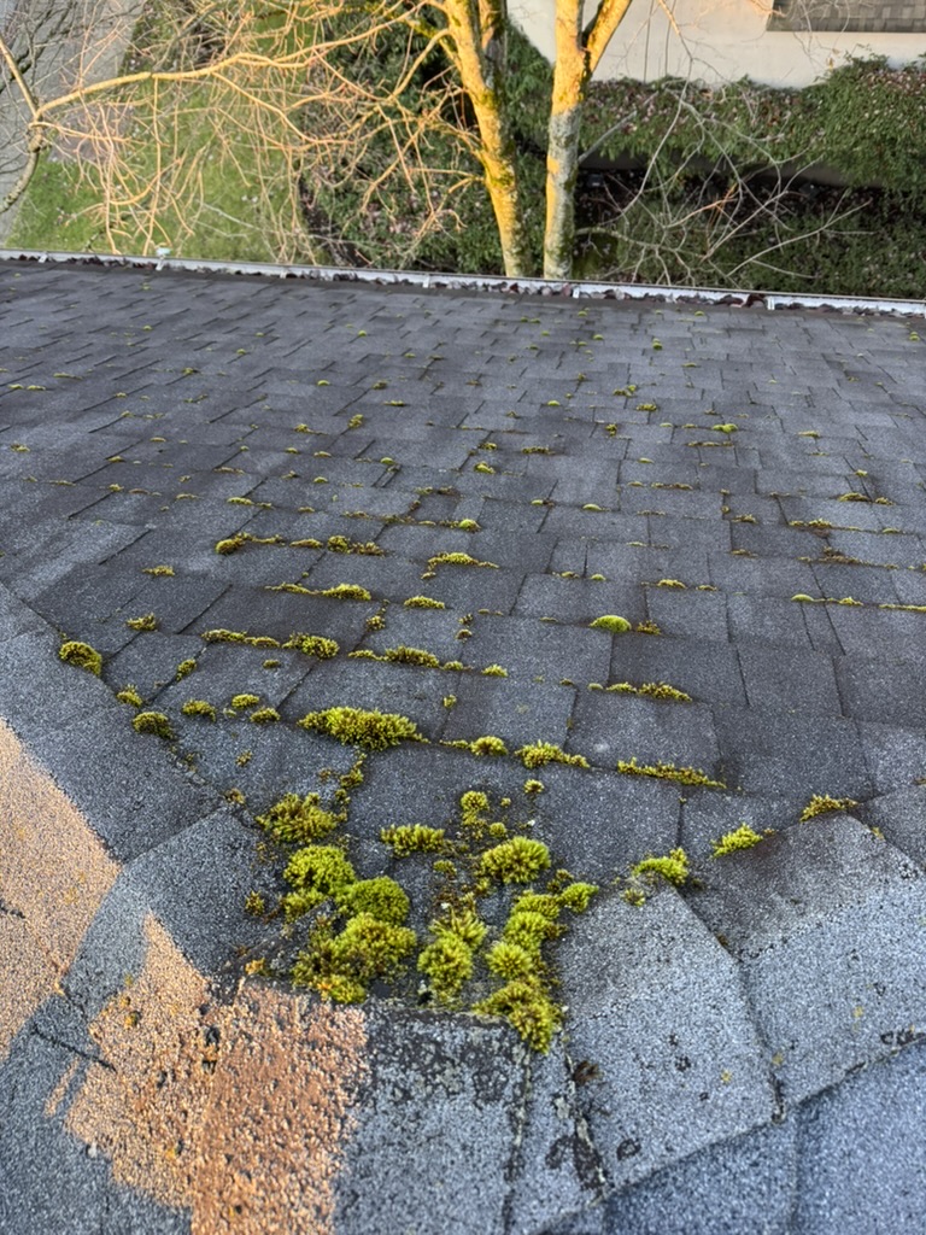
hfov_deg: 56.8
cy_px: 618
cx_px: 463
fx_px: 856
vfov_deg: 71.6
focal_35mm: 24
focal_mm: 6.76
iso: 200
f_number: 1.78
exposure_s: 1/121
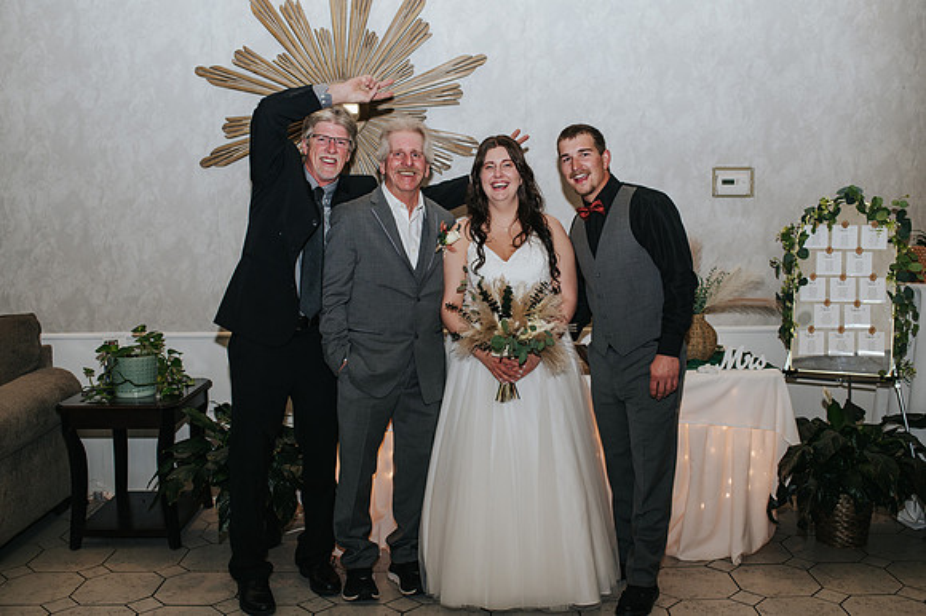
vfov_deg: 37.0
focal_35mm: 36
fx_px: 920
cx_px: 473
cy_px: 301
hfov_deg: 53.4
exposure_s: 1/200
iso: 800
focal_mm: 35
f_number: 3.2
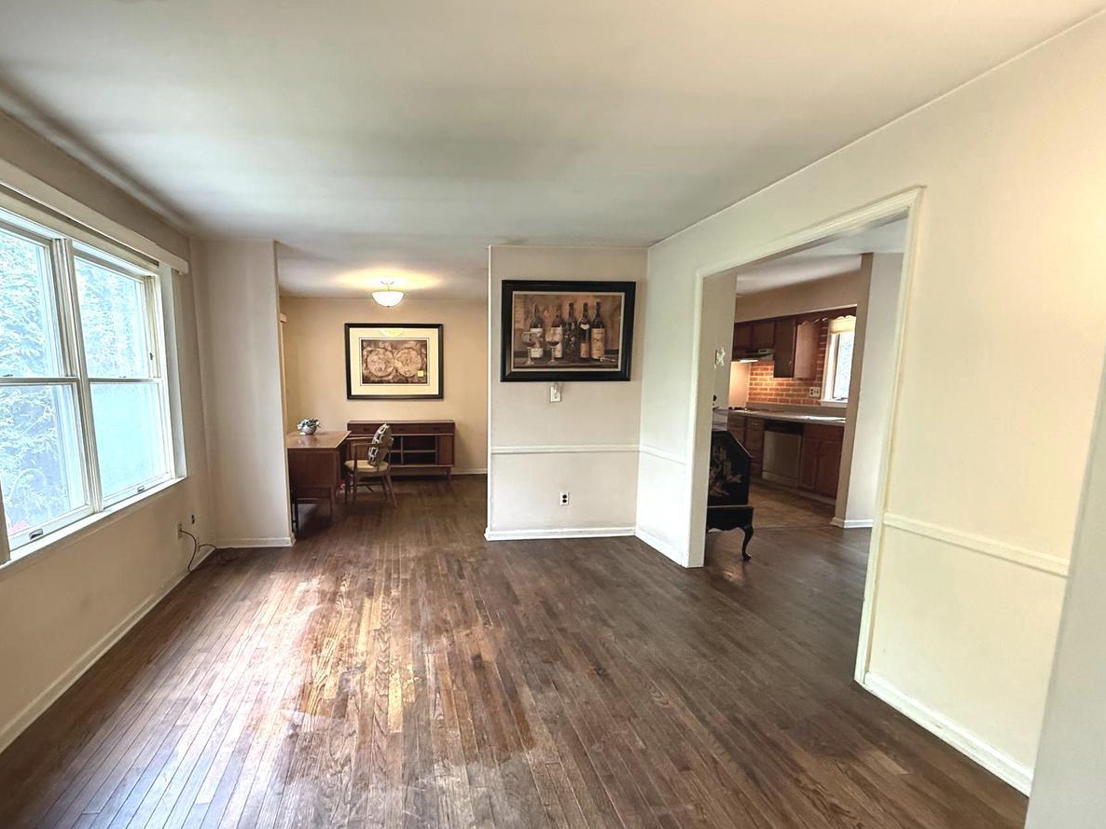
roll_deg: +0.5
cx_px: 454
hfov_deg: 90.1
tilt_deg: -8.9
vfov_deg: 74.5
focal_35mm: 17
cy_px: 458
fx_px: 543
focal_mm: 2.22
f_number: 2.2
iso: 640
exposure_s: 1/60
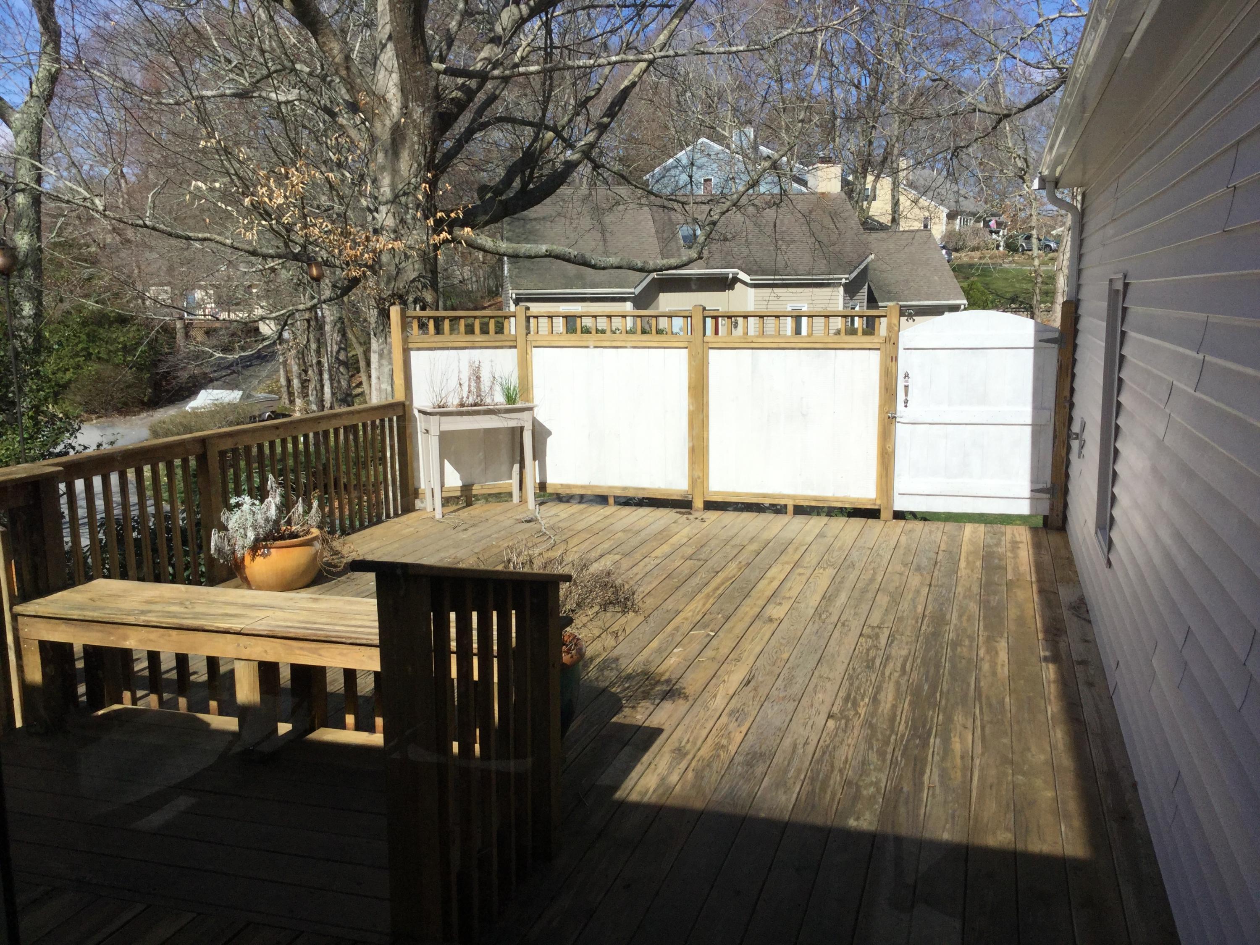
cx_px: 630
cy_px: 472
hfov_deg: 58.4
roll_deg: +0.6
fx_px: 1128
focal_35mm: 31
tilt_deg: -13.4
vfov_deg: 45.4
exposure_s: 1/1942
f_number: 2.4
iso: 25
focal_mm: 3.3
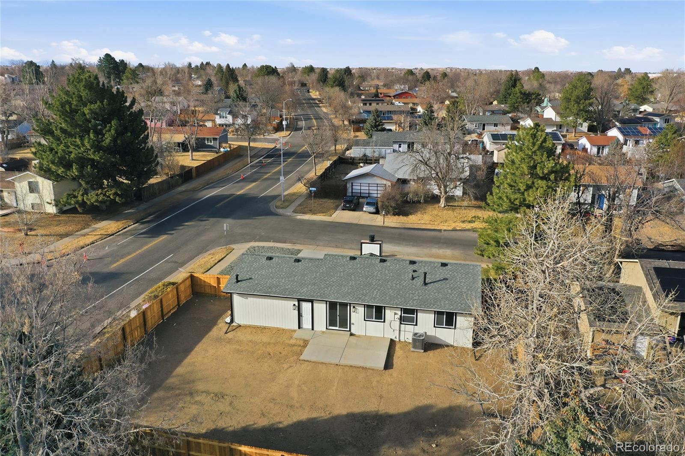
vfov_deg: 46.4
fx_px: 533
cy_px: 228
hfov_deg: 65.5
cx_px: 342
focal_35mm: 28
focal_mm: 10.3
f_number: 6.3
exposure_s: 1/500
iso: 100
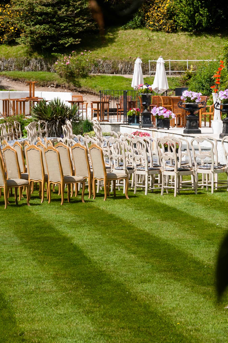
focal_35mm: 121
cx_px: 119
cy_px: 110
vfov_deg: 16.9
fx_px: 1150
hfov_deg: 11.3
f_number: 11
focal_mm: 58
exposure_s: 1/500
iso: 200
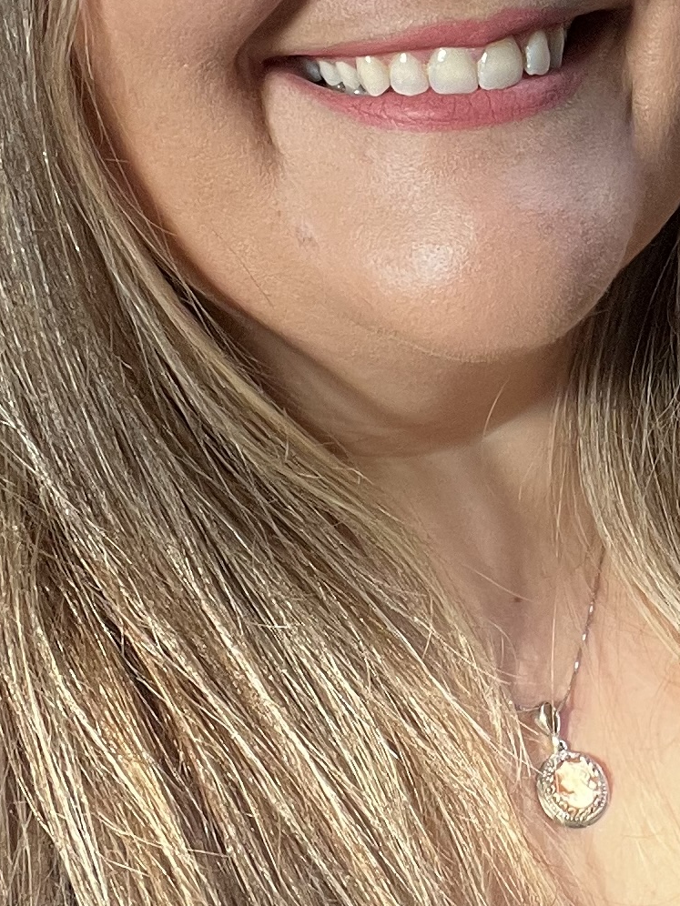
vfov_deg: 20.8
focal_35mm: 93
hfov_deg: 15.4
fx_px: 2436
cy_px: 158
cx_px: 766
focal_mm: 2.71
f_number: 2.2
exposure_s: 1/72
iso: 100
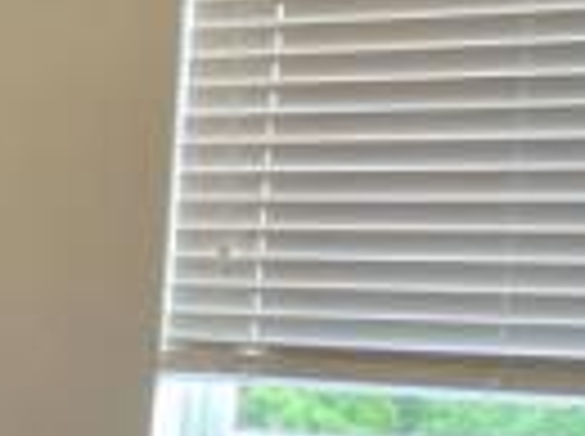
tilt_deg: -10.5
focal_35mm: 117
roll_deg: -1.2
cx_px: -493
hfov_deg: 14.6
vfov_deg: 12.2
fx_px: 1974
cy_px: 578
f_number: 1.8
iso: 100
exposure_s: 1/60
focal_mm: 4.25
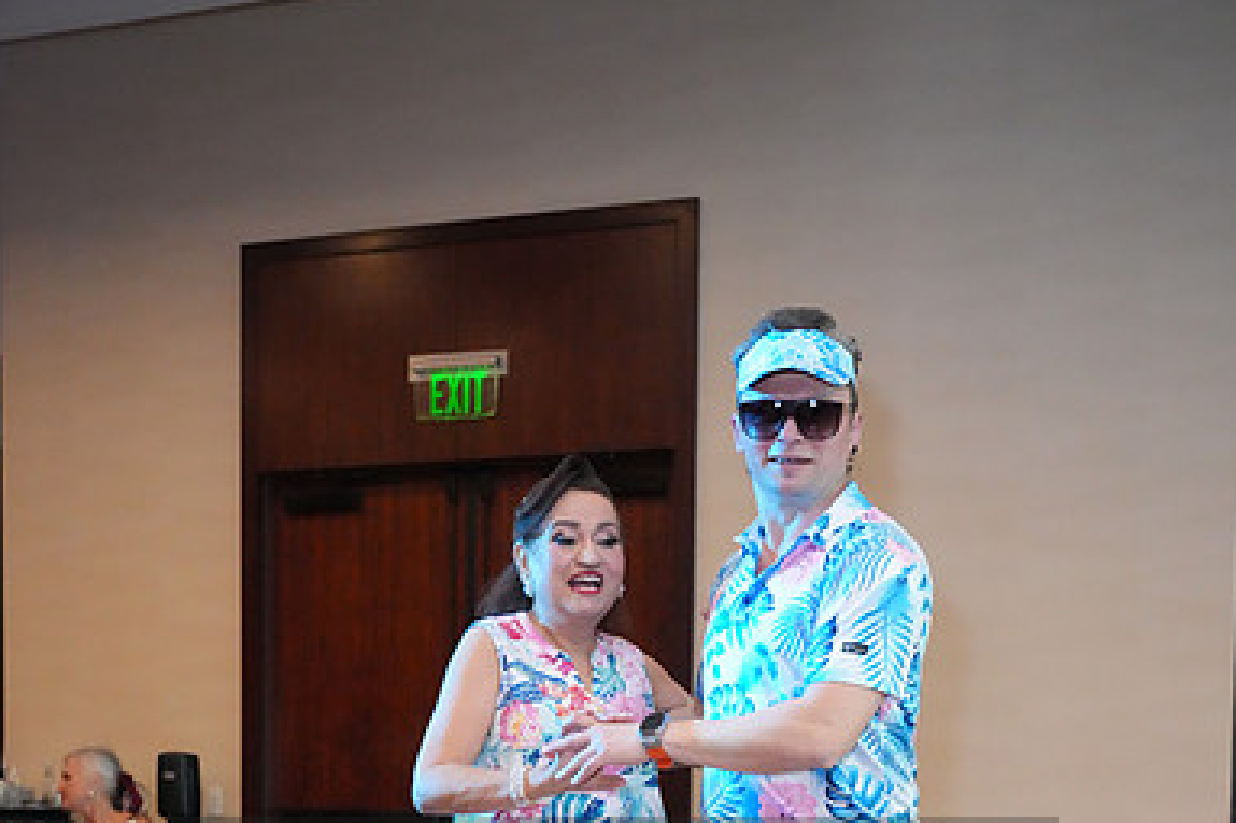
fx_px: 1819
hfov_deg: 37.5
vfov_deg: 23.7
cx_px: 615
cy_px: 926
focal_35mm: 53
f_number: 4
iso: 12800
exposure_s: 1/400
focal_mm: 35
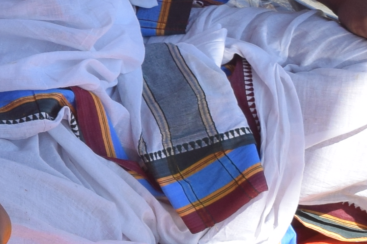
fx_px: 3424
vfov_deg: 4.1
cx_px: -633
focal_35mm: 336
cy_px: 37
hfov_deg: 5.8
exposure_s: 1/320
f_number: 9
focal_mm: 34
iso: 200
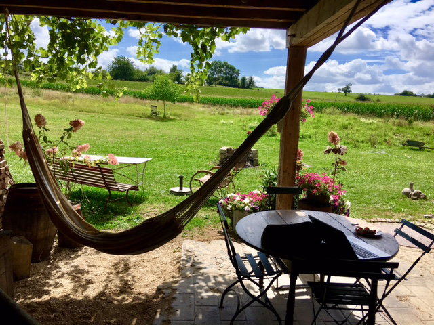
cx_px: 217
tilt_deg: -5.3
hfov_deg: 61.7
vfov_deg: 48.2
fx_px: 364
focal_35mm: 29
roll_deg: -3.0
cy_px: 162
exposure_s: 1/2137
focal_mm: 4.15
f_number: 2.2
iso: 25
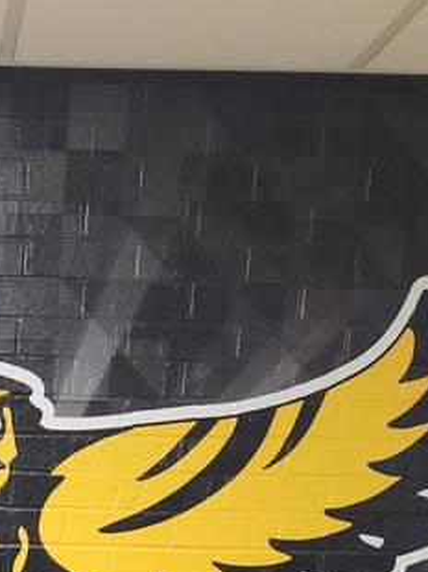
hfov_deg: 18.1
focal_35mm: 76
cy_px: 851
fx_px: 1255
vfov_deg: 21.6
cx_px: -118
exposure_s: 1/120
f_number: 1.8
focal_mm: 5.4
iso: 200
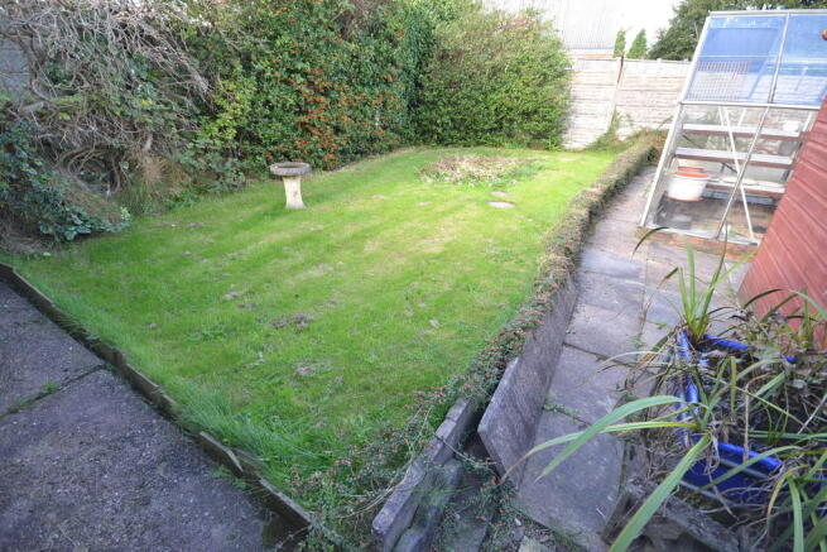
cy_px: 276
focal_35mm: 15
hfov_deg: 100.4
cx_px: 414
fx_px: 345
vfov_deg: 77.4
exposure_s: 1/100
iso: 400
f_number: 5
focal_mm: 10
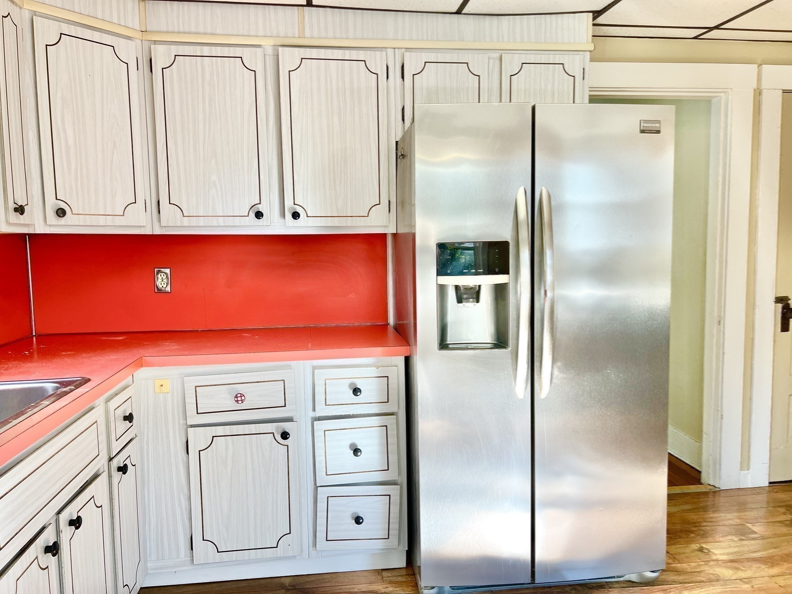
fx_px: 595
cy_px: 297
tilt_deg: -5.8
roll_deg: +1.1
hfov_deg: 67.3
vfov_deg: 53.1
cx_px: 396
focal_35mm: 26
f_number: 1.5
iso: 50
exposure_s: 1/120
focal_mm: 5.7
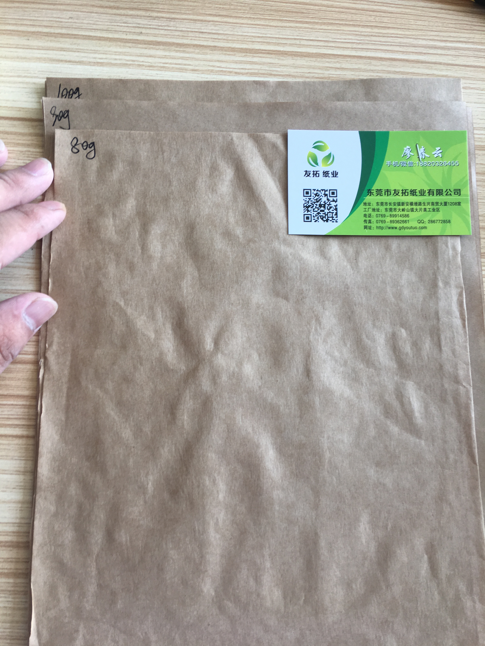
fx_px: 542
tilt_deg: -78.9
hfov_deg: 48.2
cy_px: 323
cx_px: 242
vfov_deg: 61.7
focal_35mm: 29
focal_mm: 4.15
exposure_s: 1/50
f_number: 2.2
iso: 25
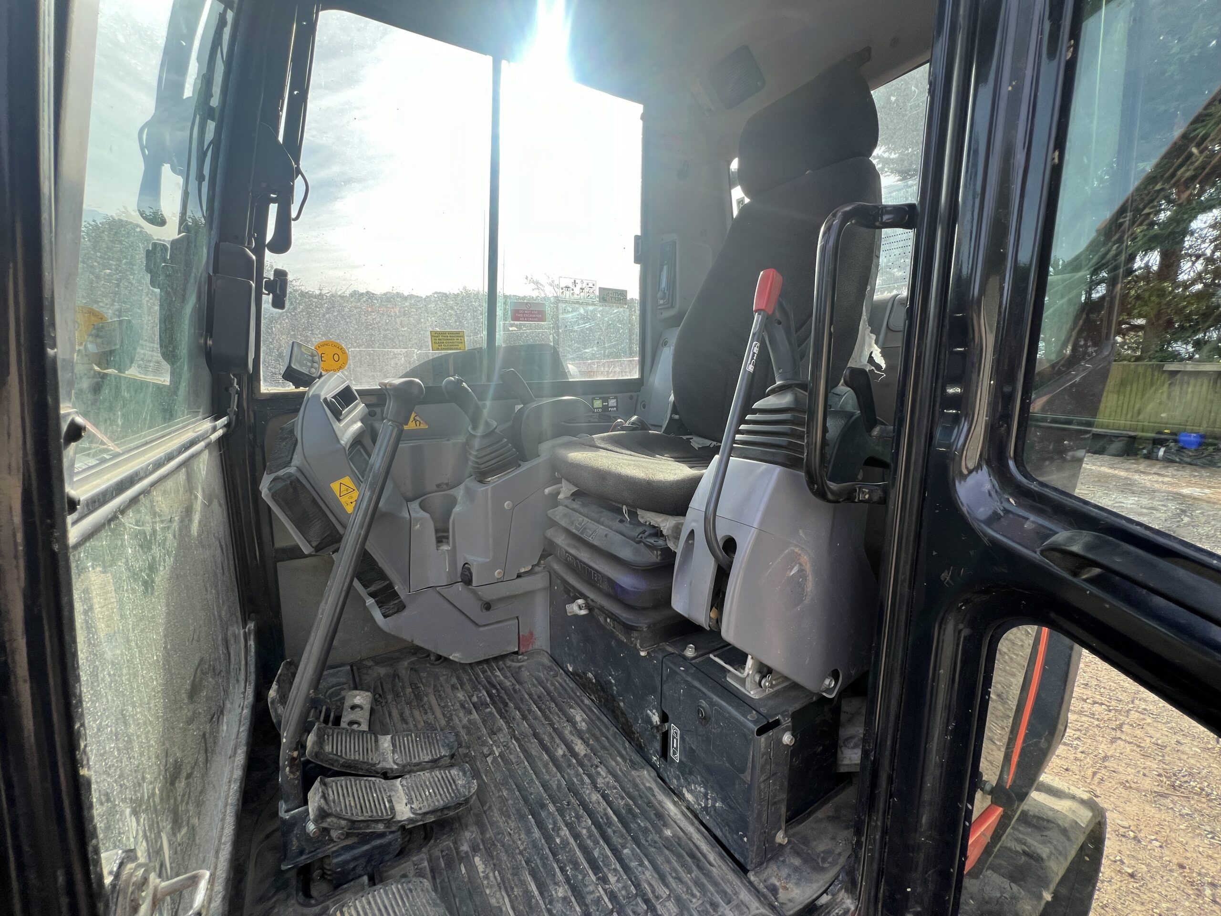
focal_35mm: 13
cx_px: 610
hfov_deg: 106.2
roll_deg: -1.0
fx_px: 459
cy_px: 458
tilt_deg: -11.8
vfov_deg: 89.9
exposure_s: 1/363
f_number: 1.8
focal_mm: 1.57
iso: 32
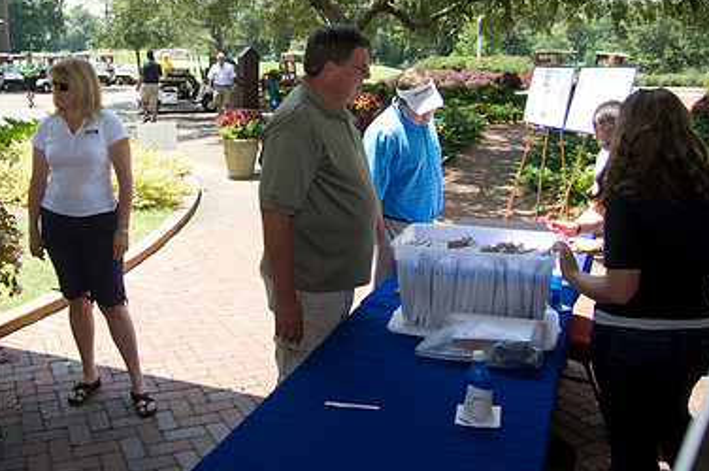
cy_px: 171
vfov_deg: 35.6
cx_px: 238
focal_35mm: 37
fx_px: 728
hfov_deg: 51.0
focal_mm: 24
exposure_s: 1/250
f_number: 4.5
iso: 200
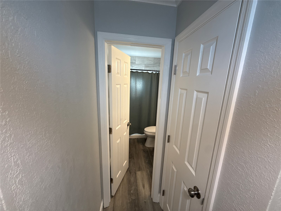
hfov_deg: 102.1
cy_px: 106
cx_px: 140
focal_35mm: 14
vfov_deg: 85.7
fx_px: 114
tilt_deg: -11.6
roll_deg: -1.9
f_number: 2.2
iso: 200
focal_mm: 2.22
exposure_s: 1/120
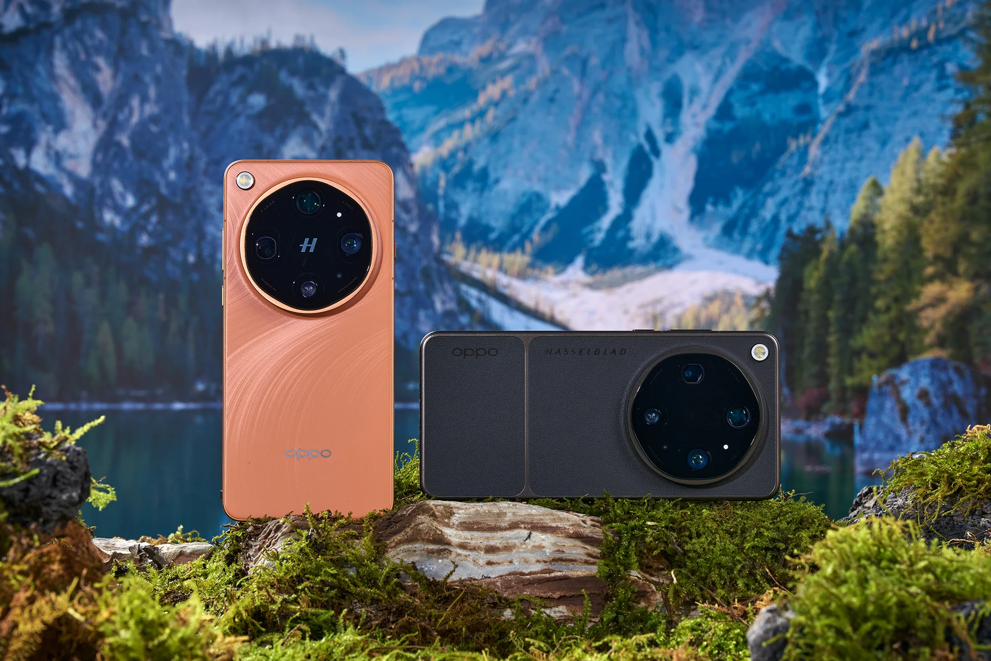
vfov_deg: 13.7
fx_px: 2752
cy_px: 330
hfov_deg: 20.4
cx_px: 496
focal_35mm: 100
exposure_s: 1/160
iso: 250
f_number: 11
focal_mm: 100
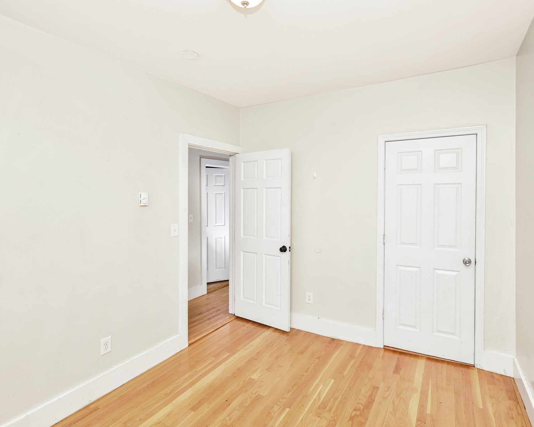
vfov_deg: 77.0
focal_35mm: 17
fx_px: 269
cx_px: 284
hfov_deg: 89.5
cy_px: 214
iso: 200
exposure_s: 1/30
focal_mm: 15
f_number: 7.1
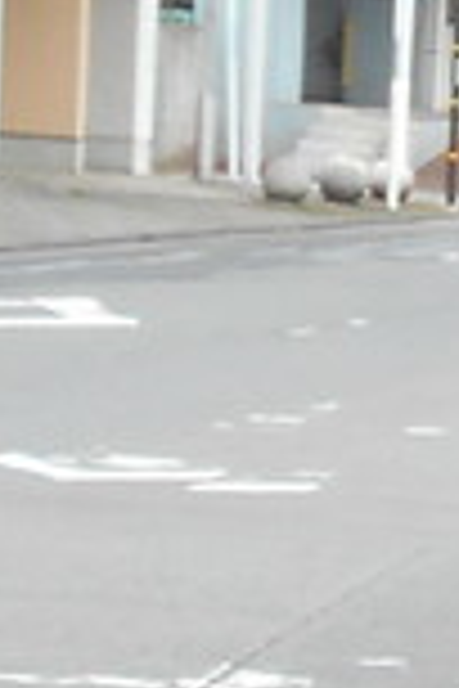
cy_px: 832
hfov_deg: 3.9
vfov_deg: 6.8
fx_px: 5775
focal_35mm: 302
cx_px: 2538
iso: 80
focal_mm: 6.7
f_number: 3.9
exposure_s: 1/100
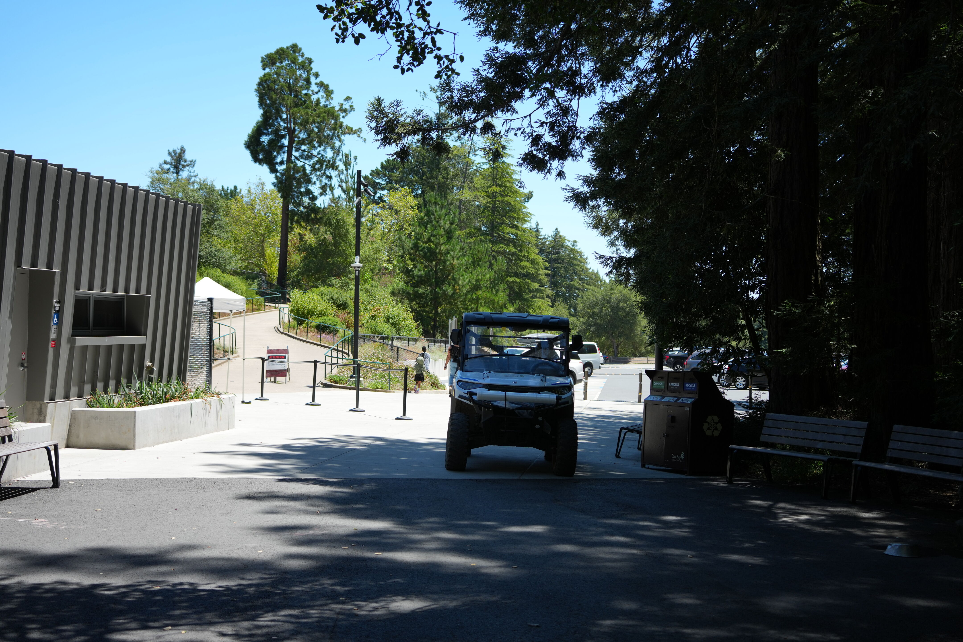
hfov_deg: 39.6
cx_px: 482
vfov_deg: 27.0
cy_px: 321
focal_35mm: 50
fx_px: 1337
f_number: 4.5
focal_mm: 50
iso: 250
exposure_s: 1/800
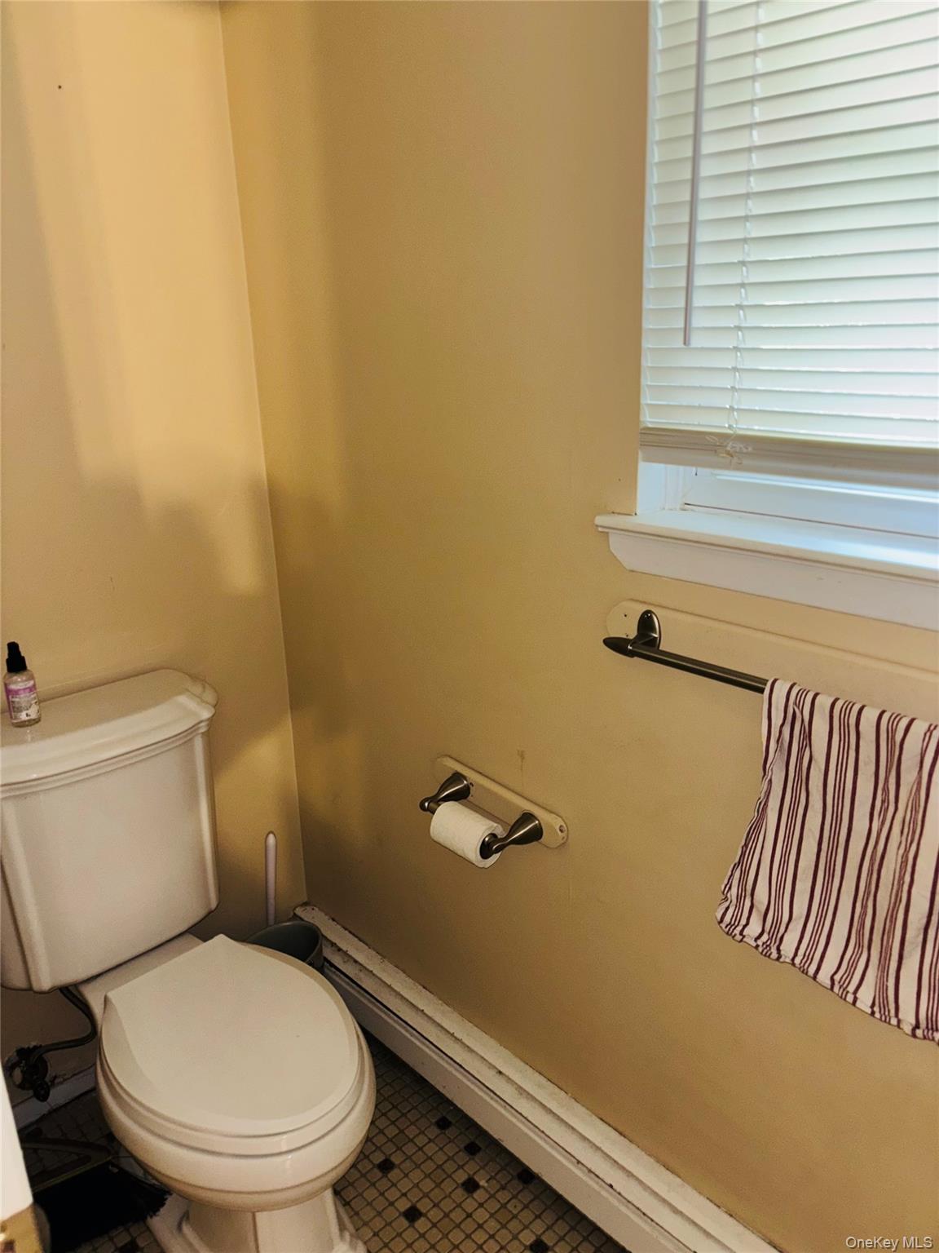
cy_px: 626
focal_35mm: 26
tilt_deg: -18.6
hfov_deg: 53.1
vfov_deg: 67.3
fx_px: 940
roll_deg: +0.5
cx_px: 470
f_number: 1.6
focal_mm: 5.96
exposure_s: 1/5
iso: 125
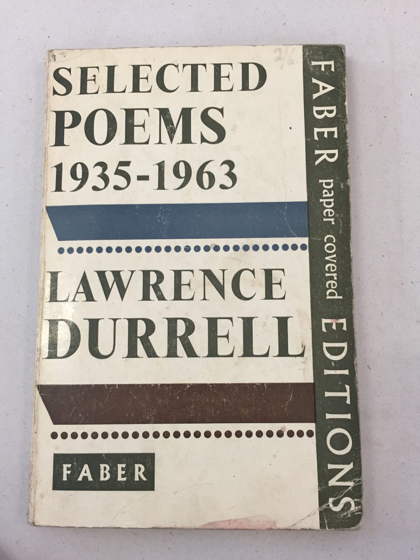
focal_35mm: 29
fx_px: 469
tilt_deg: -85.4
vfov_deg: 61.7
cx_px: 210
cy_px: 280
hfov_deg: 48.2
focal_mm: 4.15
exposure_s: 1/33
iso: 64
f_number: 2.2
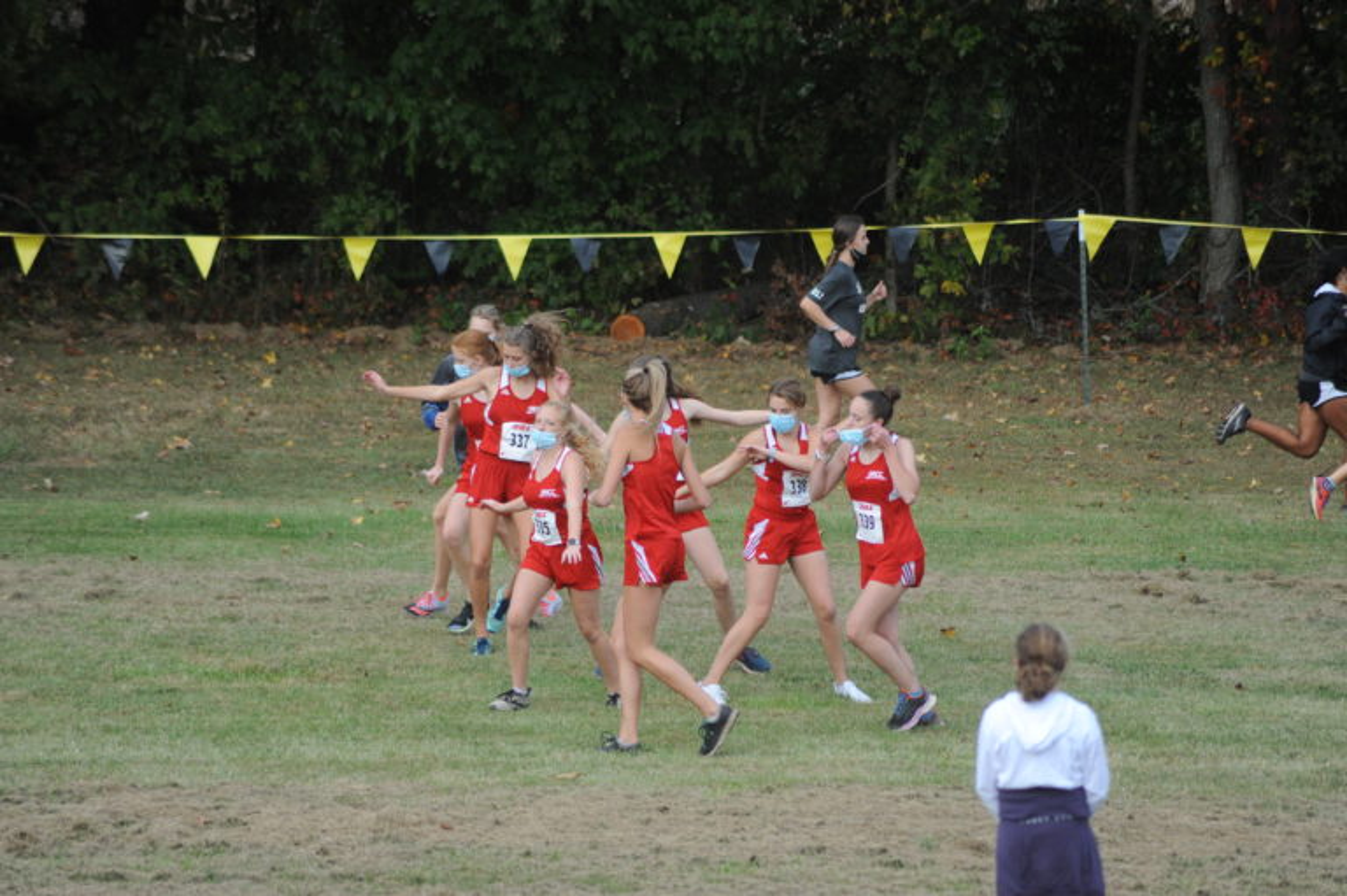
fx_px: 11217
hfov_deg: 6.9
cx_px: 674
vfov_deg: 4.6
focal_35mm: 300
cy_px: 448
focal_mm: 300
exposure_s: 1/1250
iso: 1250
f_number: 5.6
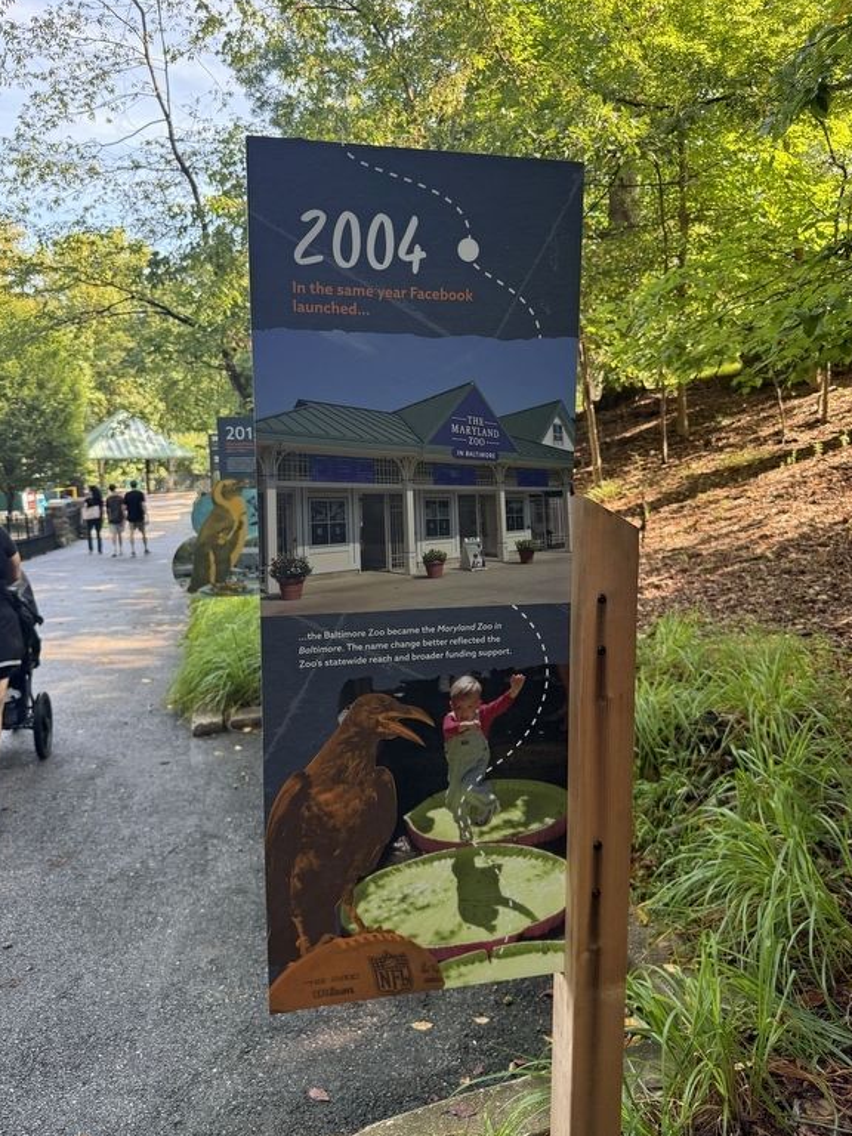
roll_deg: +1.4
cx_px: 432
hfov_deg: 54.9
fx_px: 820
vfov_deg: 69.4
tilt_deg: -7.2
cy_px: 552
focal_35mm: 25
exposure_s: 1/204
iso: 125
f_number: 1.78
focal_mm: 6.76
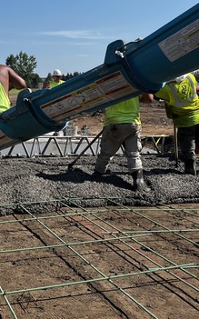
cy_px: 130
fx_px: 478
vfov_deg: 36.8
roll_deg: +0.7
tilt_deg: -7.2
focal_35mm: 55
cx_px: 19
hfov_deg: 22.9
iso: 50
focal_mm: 5.1
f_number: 1.6
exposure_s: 1/3521
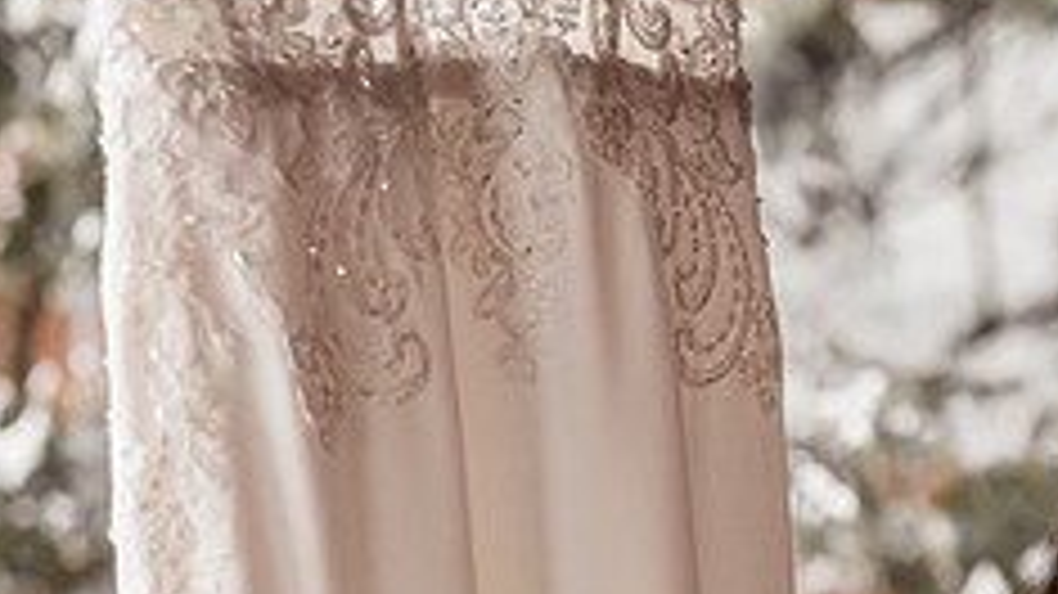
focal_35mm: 97
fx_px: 2720
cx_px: 837
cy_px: 515
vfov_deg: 12.4
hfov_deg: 21.7
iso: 640
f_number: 2
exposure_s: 1/320
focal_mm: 35
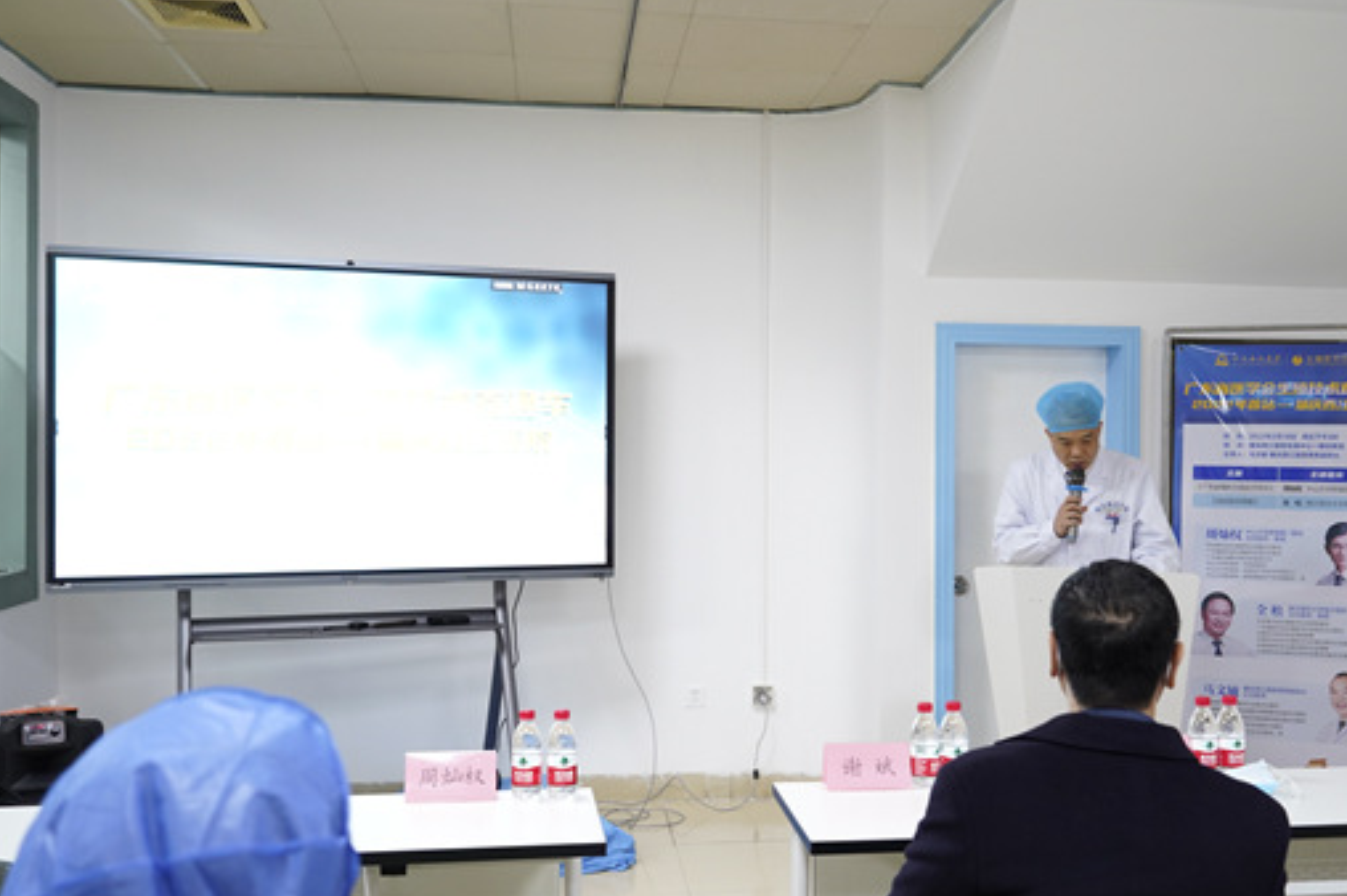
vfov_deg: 34.2
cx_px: 753
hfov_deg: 49.5
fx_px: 1458
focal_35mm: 39
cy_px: 475
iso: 1000
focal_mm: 33
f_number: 4.5
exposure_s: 1/30
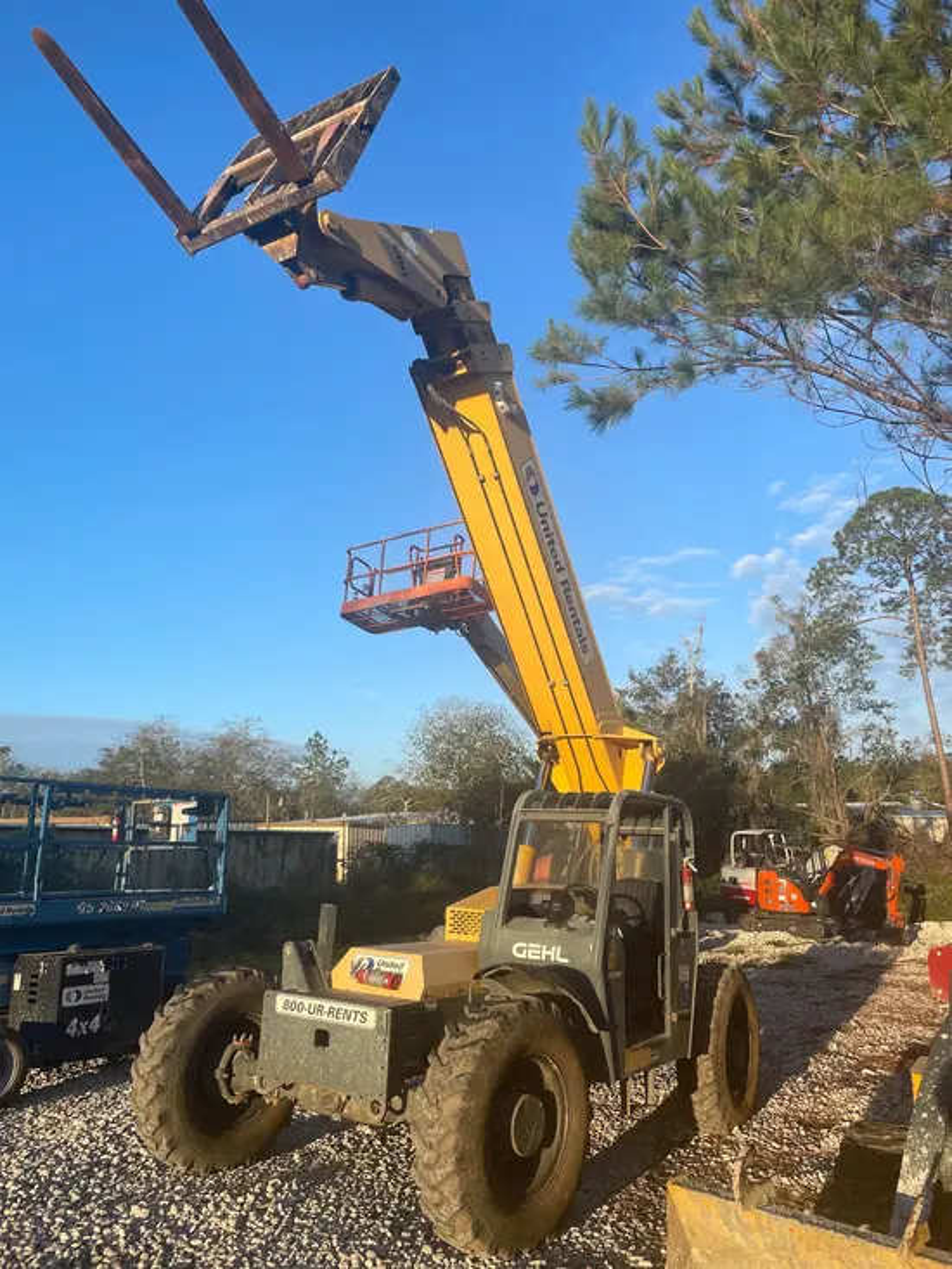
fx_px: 953
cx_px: 476
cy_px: 634
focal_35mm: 26
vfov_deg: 67.3
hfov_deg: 53.1
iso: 32
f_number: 1.6
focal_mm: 4.2
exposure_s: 1/1595
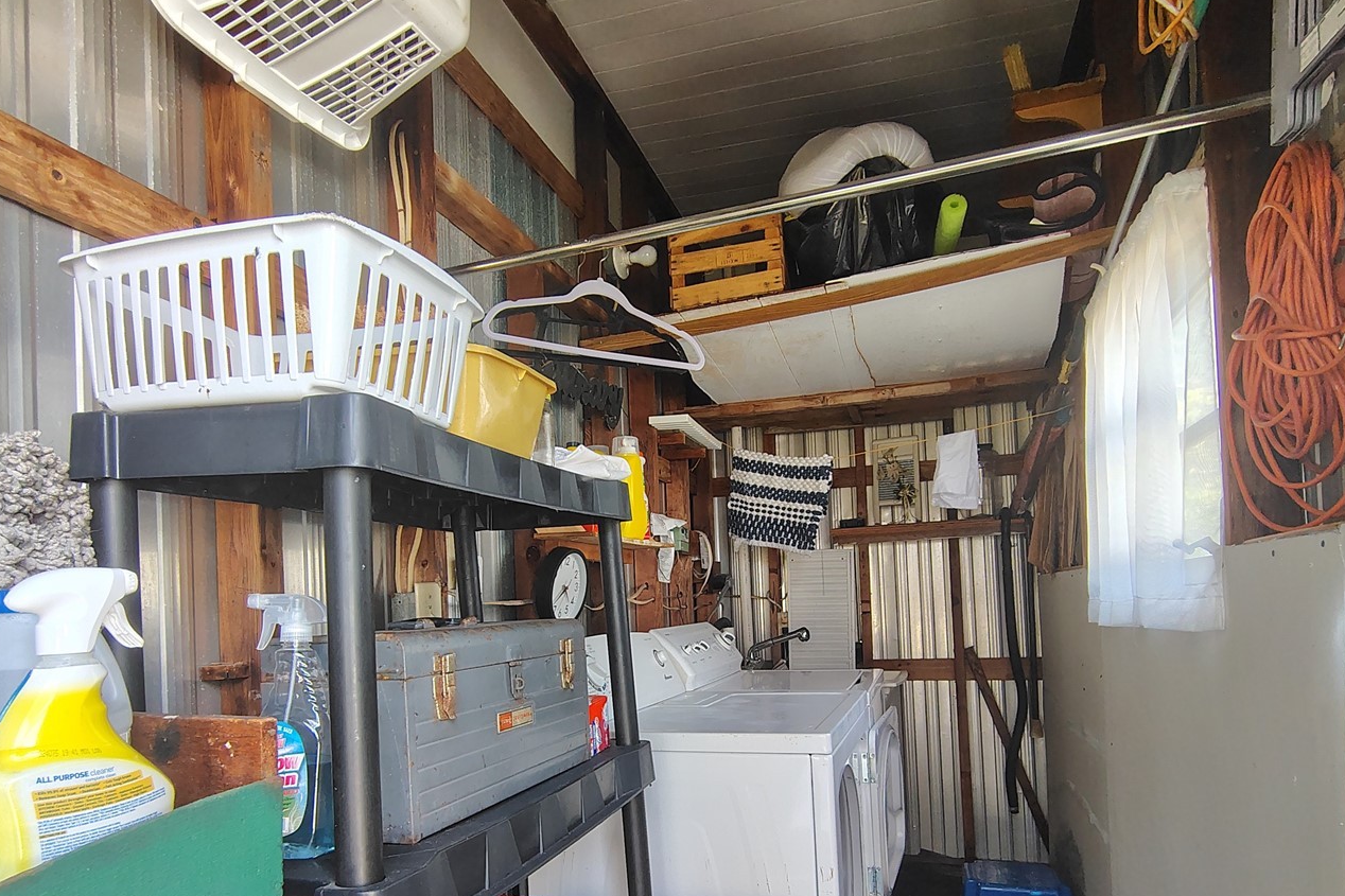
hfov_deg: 81.2
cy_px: 590
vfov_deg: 58.3
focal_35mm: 21
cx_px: 654
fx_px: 784
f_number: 2.2
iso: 344
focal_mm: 2.13
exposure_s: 1/60
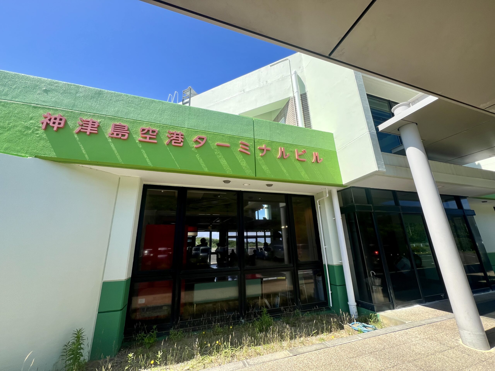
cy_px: 186
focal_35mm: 13
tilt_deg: +17.7
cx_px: 248
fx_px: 186
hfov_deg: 106.2
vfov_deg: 89.9
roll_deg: +0.8
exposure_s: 1/699
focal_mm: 1.57
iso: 32
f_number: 1.8
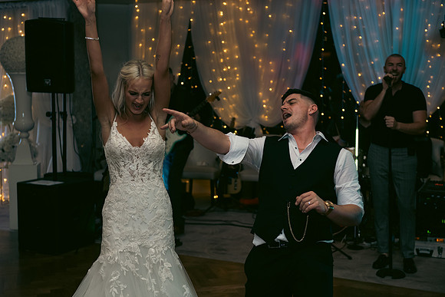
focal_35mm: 56
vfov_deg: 24.2
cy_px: 148
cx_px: 222
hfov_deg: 35.6
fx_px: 692
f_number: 3.5
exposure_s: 1/160
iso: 640
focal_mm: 56
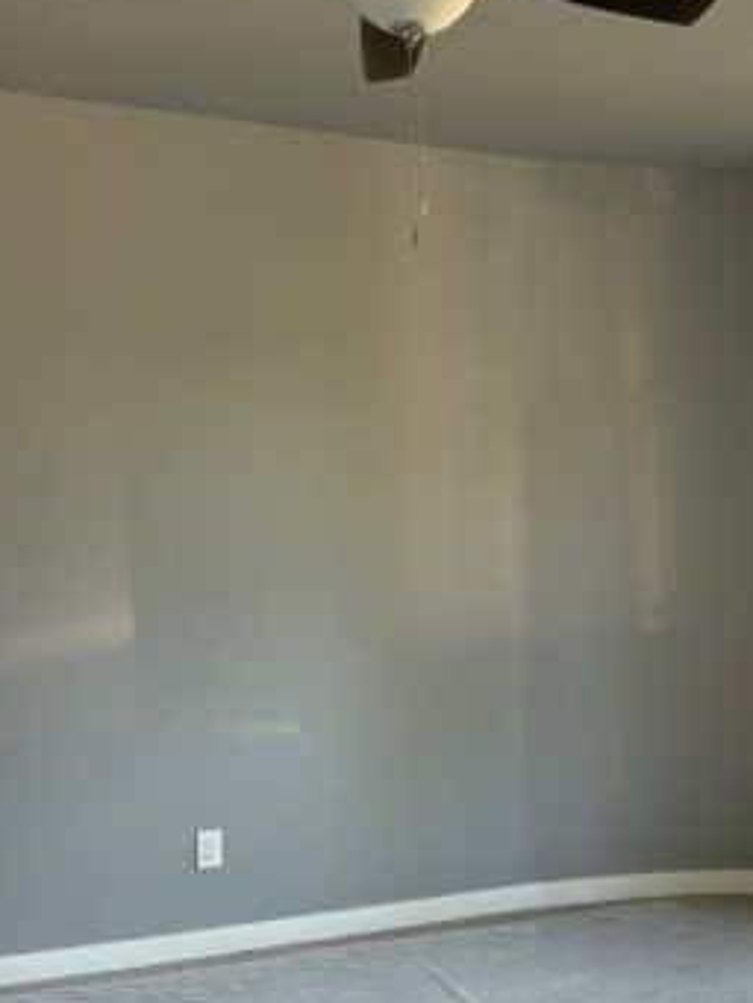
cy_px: 662
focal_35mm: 45
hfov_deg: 31.5
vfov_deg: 41.6
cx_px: 582
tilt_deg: -2.3
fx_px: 1304
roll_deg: -0.8
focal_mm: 6.86
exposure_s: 1/60
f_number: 1.78
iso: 250
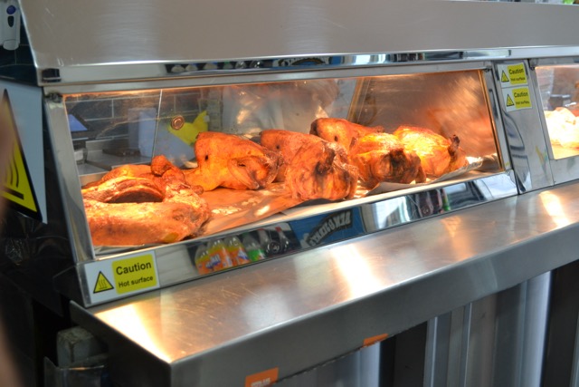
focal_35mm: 48
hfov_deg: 41.1
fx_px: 772
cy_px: 194
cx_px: 290
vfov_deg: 28.1
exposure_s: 1/50
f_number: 5
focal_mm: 32
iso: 400
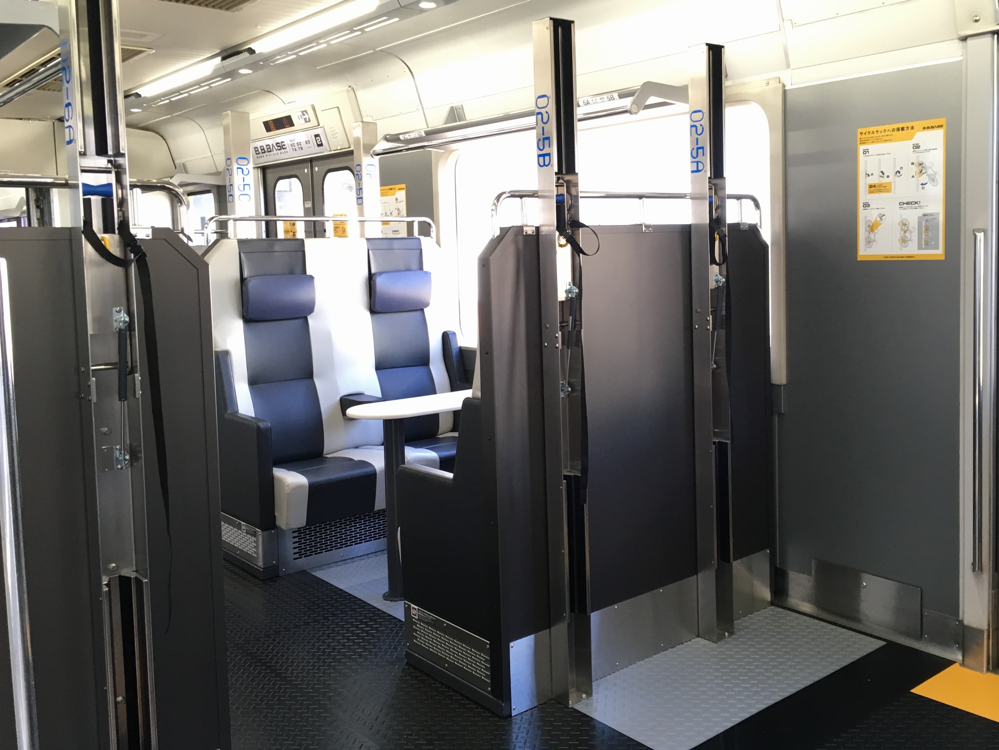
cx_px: 500
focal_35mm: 29
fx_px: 837
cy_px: 375
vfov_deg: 48.2
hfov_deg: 61.7
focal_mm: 4.15
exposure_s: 1/30
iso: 80
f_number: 2.2
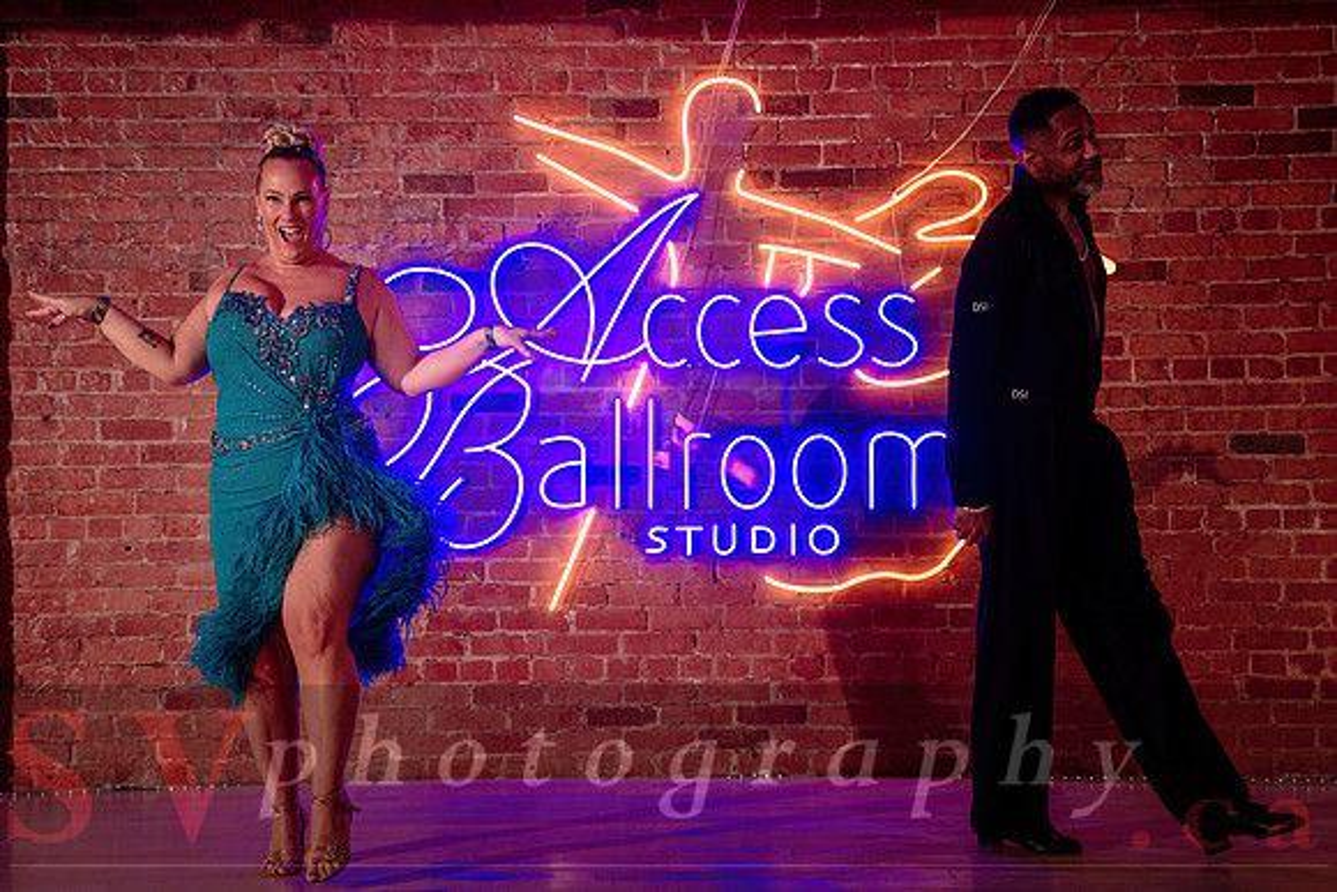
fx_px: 2158
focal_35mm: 58
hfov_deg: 34.4
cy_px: 478
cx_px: 669
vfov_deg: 23.4
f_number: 2
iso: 500
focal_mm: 50
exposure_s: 1/200
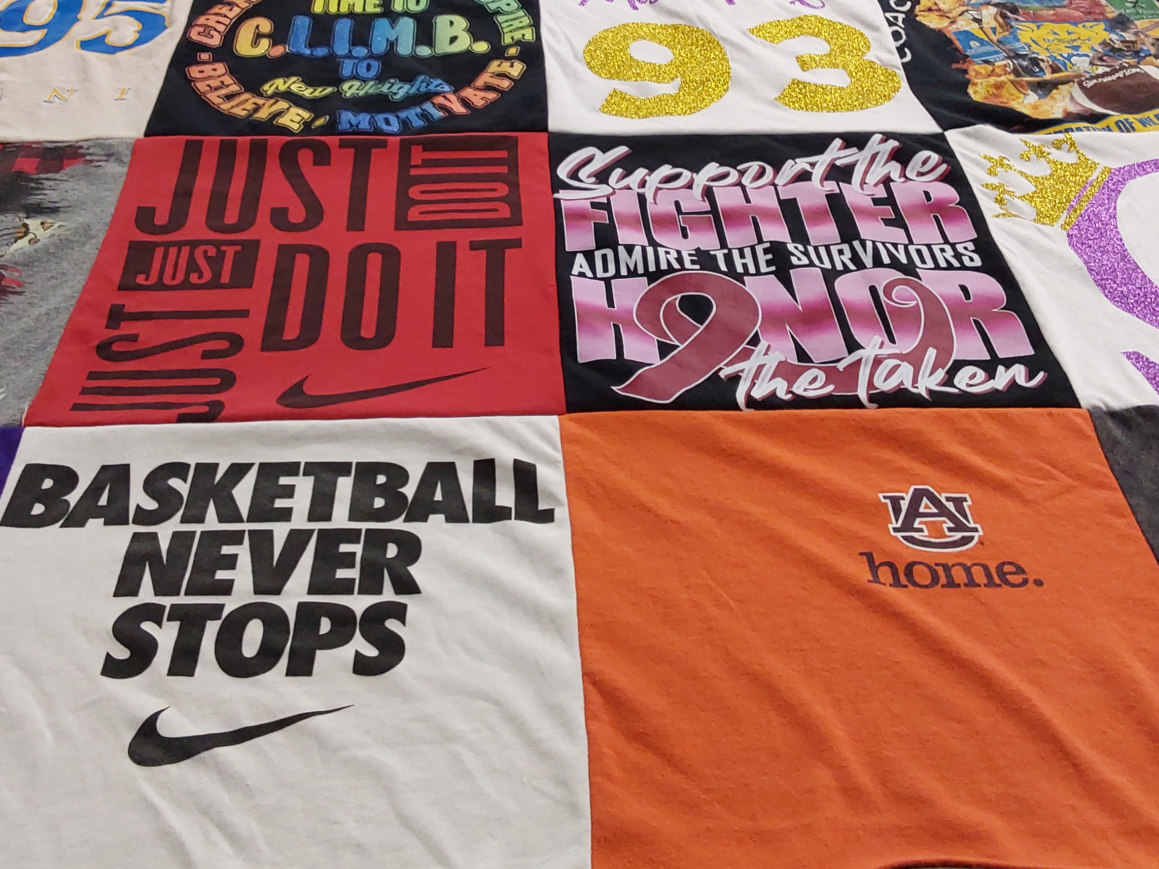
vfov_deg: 35.5
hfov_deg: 46.8
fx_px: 1339
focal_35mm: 40
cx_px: 554
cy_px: 272
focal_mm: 2.91
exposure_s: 1/60
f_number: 1.9
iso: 125
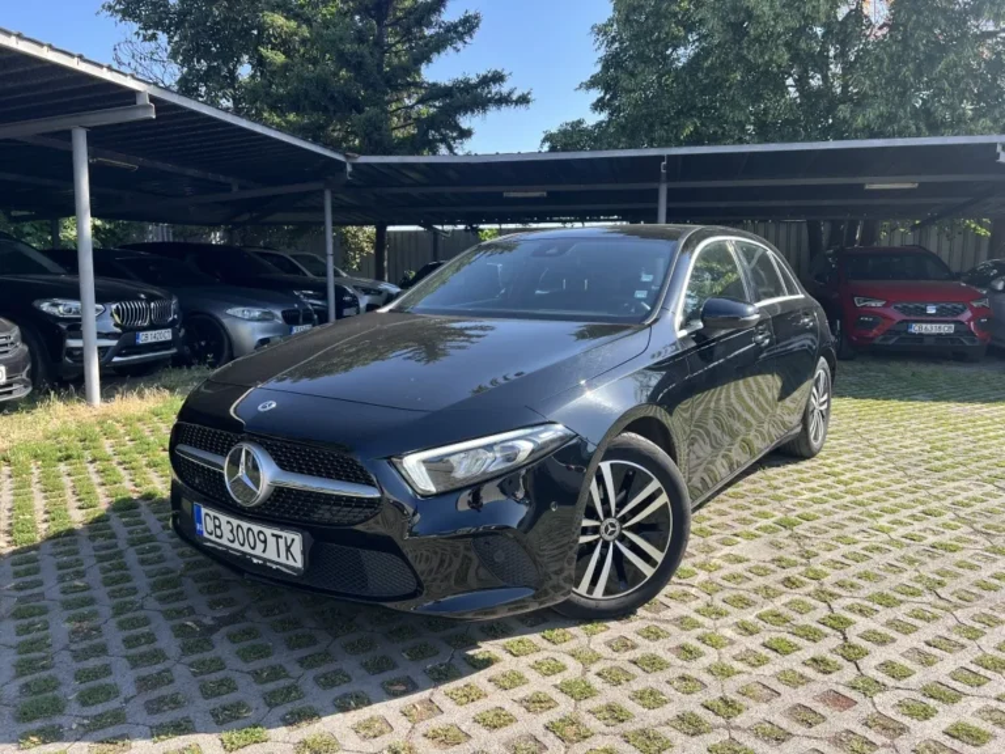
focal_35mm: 26
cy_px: 377
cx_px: 502
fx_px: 755
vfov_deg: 53.1
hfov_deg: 67.3
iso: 50
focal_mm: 5.7
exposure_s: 1/1112
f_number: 1.5
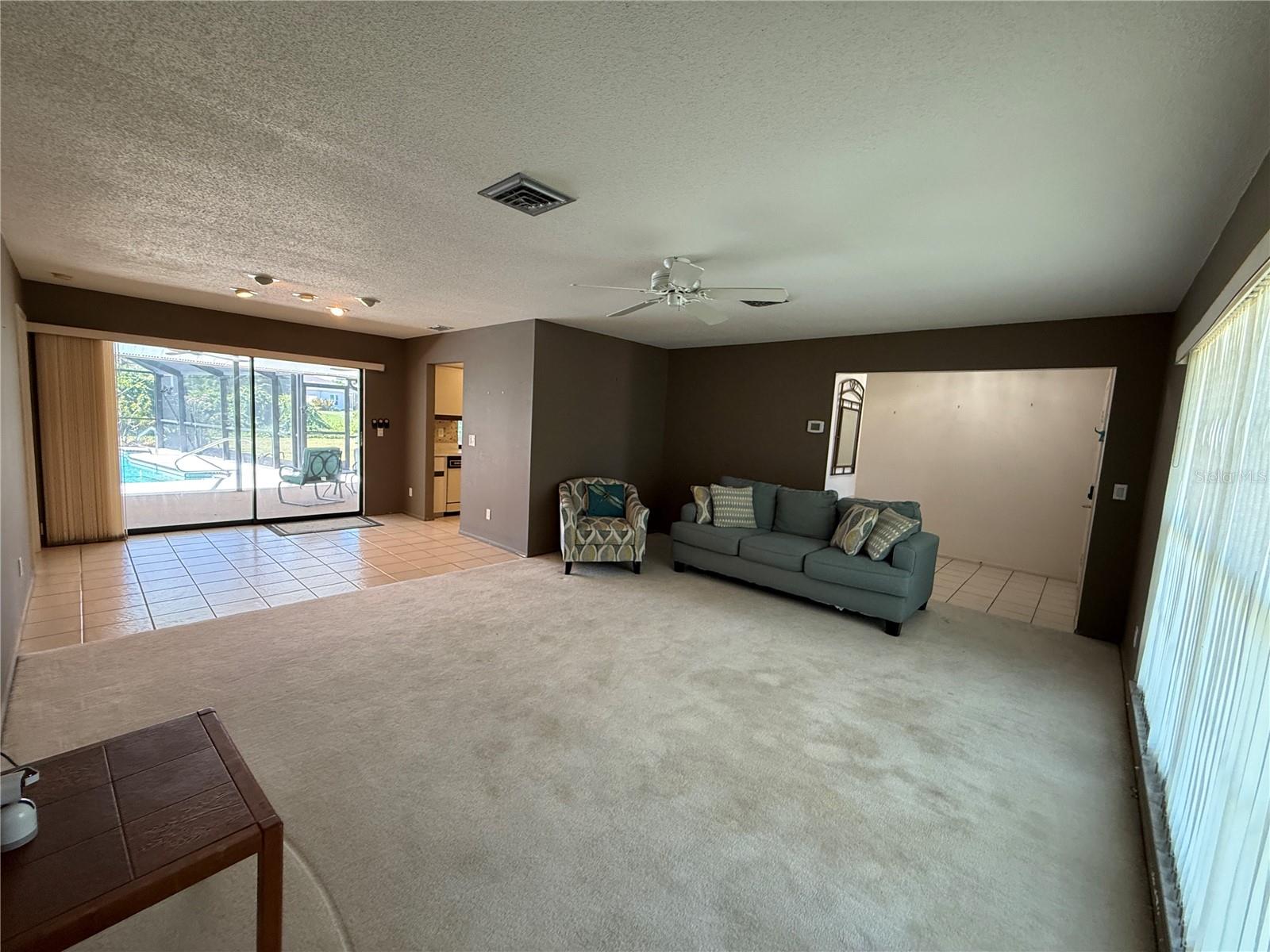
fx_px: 514
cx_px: 635
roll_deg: -2.9
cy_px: 476
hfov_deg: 102.1
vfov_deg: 85.7
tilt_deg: -5.5
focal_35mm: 14
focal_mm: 2.22
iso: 400
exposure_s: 1/120
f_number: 2.2
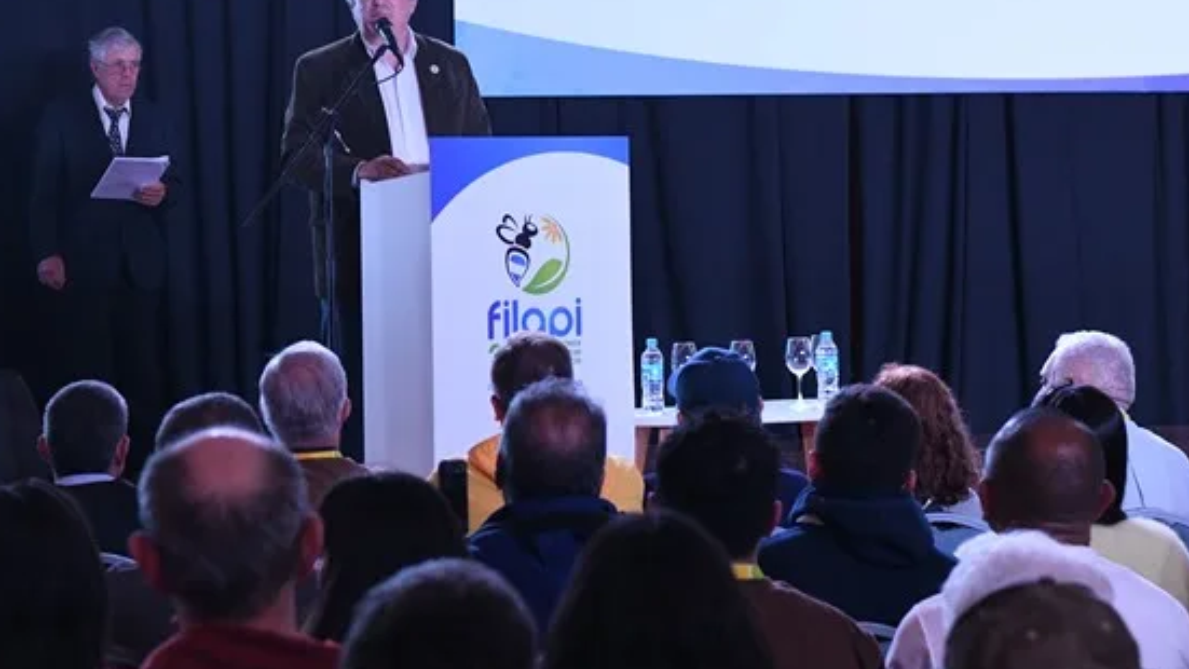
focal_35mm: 120
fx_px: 3783
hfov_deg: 17.9
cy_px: 244
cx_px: 618
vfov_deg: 10.1
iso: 4000
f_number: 5.6
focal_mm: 70
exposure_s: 1/200
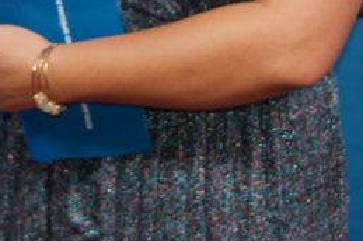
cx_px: 24
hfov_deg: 12.3
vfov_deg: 8.0
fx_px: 1672
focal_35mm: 166
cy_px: -172
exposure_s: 1/60
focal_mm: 28
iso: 400
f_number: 4
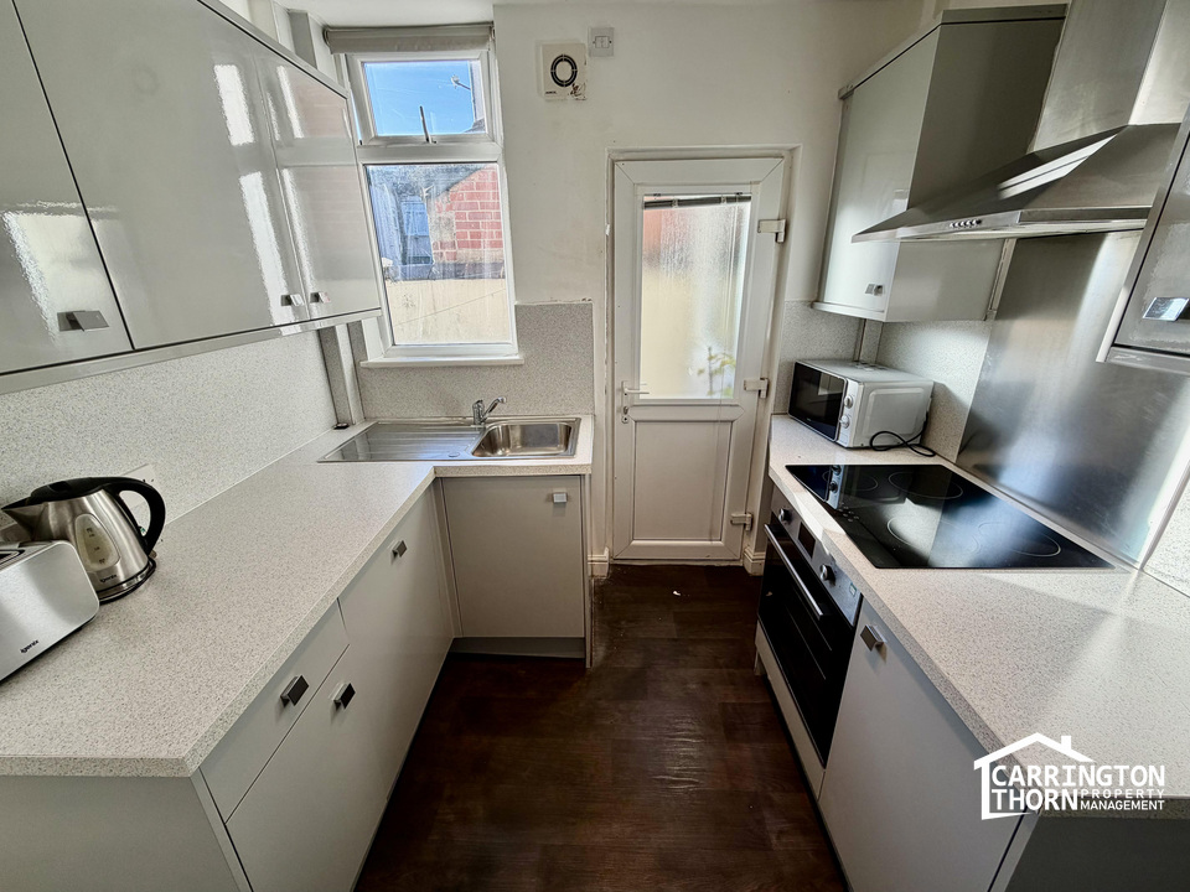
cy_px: 446
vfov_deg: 85.7
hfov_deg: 102.1
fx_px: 481
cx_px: 595
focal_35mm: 14
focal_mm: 2.22
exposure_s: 1/139
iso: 40
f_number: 2.2
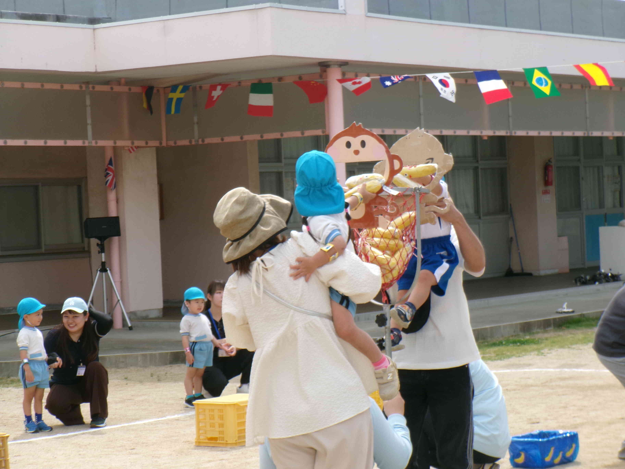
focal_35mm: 115
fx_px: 2076
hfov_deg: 17.1
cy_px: 234
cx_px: 312
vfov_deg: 12.9
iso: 100
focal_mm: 20.6
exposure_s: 1/280
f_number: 6.2
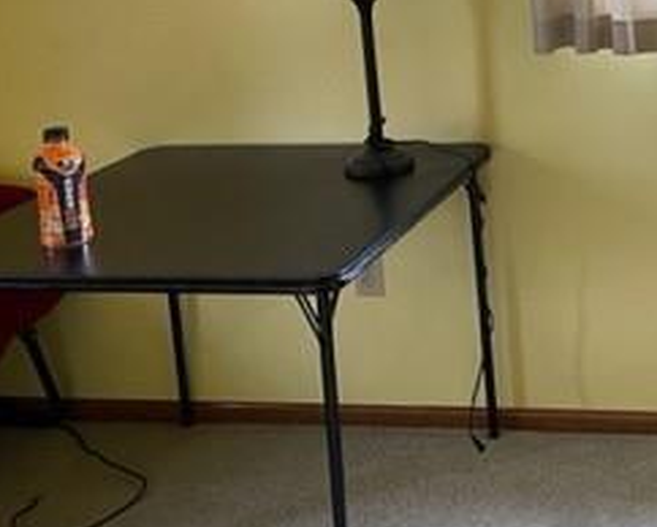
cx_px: 711
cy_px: 27
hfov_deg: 26.2
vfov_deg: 22.2
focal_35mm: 67
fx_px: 1304
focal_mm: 5.1
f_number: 1.6
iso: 100
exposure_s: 1/60
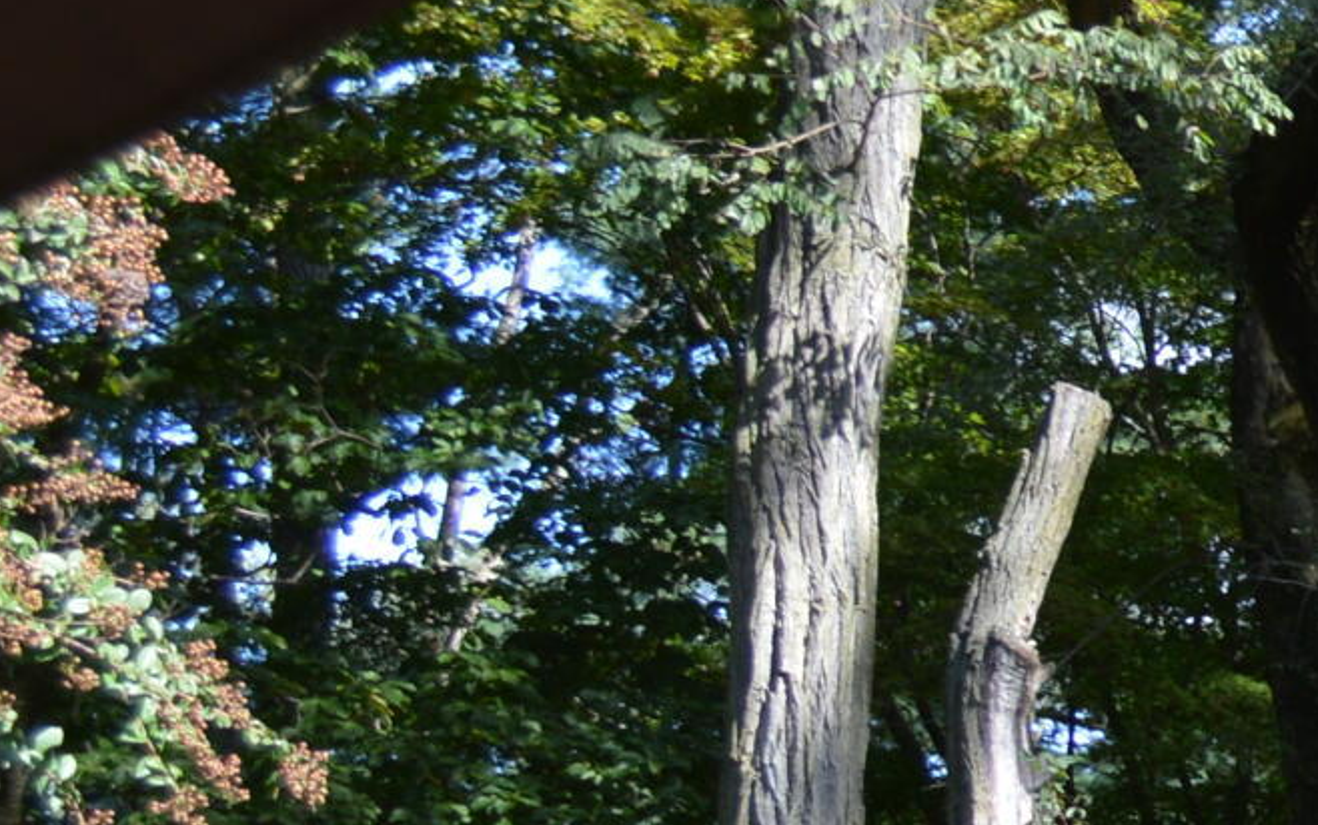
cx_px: 2989
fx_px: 6002
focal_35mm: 167
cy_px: 883
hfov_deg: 10.9
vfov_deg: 7.8
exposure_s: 1/125
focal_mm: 24
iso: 140
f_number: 5.6
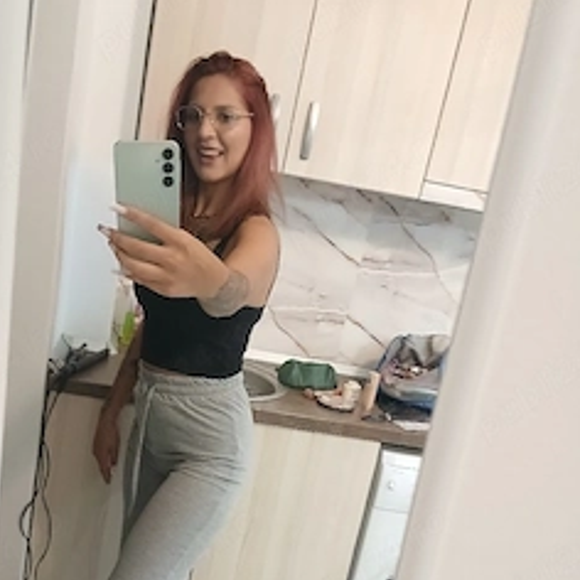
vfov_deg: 42.0
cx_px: 224
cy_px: 408
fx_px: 739
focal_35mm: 39
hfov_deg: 42.6
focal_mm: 3.98
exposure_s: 1/20
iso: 500
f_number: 1.8
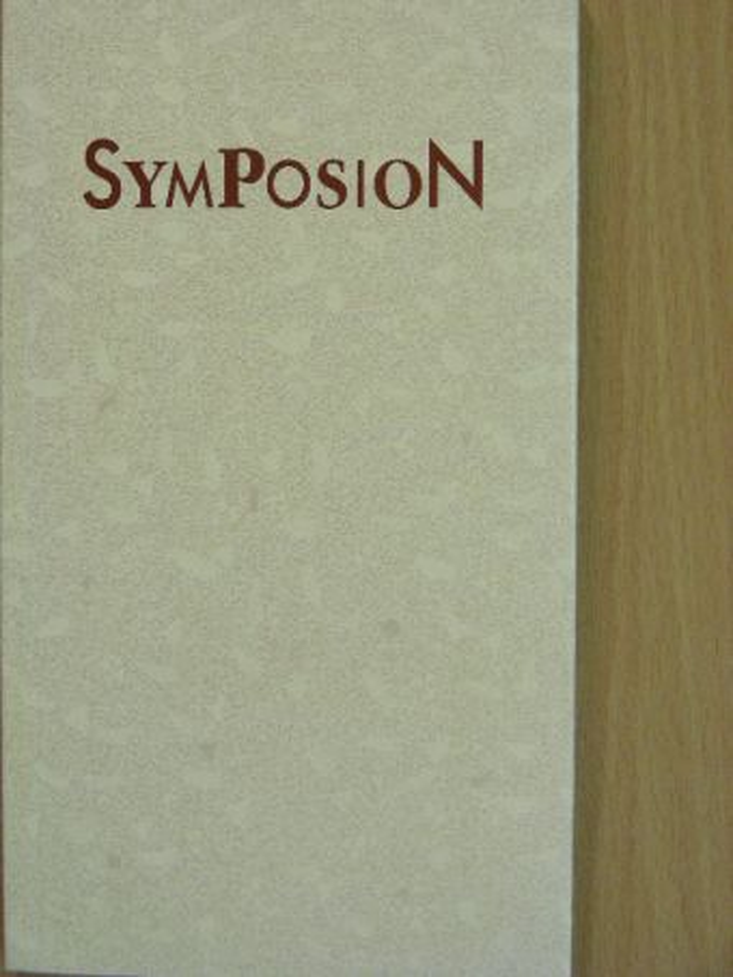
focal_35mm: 79
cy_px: 488
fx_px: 2229
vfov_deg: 24.7
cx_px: 366
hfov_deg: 18.7
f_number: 3.5
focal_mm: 13.2
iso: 182
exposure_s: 1/30
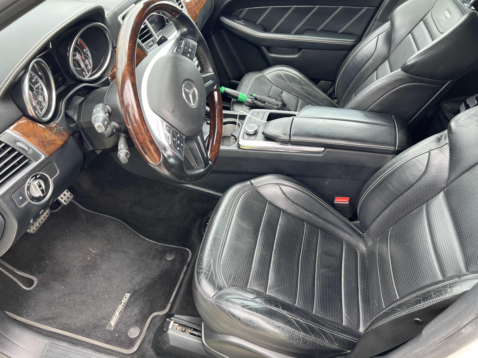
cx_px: 239
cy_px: 179
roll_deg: -10.2
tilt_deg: -44.6
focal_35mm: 26
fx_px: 359
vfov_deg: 53.1
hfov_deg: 67.3
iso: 40
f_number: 1.5
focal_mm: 5.7
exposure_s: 1/121
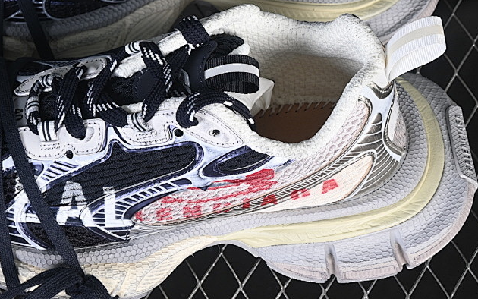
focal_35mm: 131
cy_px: 45
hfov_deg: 15.9
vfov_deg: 10.0
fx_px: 1707
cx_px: 175
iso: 160
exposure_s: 1/60
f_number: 6.3
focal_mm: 50
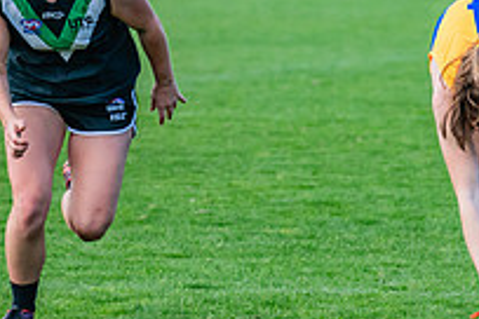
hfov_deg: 3.9
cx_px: 520
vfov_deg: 2.6
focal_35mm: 526
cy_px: 175
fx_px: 6998
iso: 800
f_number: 5
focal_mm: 170
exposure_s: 1/1600
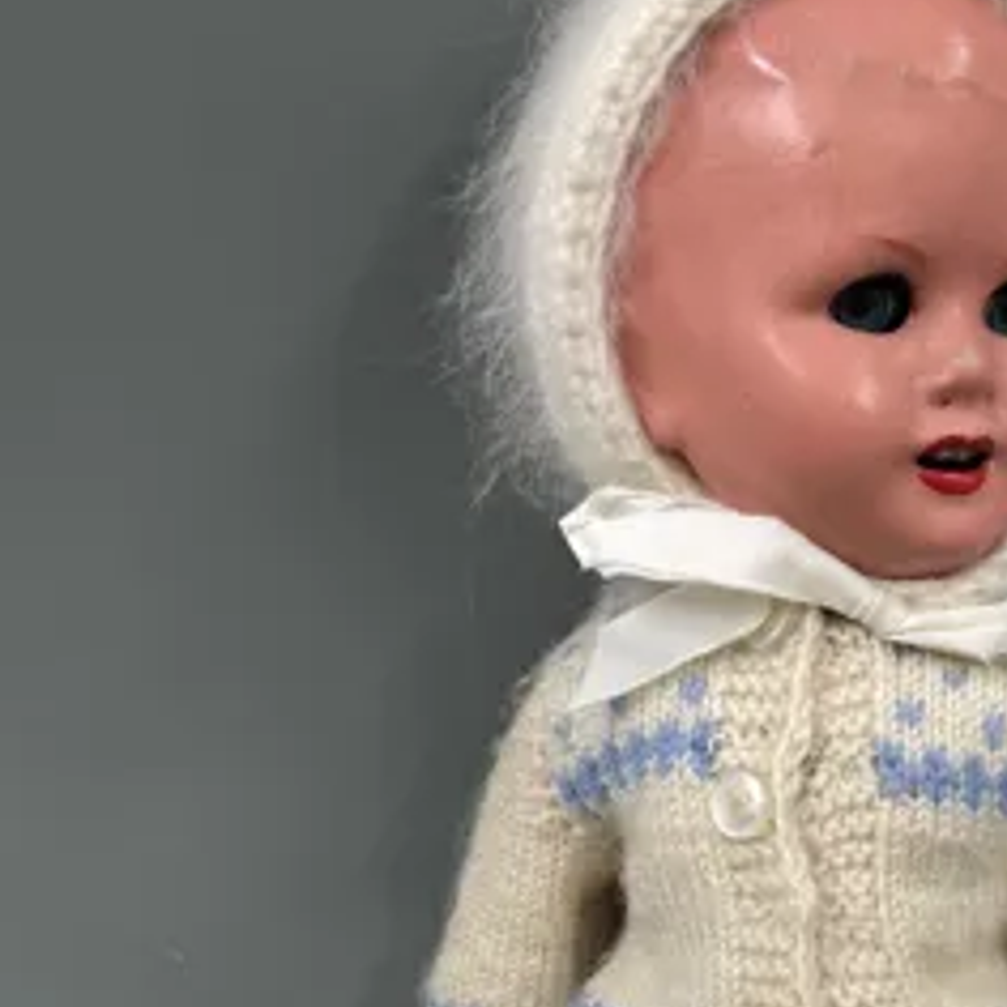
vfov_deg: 30.3
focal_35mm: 54
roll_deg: +1.7
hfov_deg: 30.8
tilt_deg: -34.9
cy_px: 905
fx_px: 1777
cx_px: 811
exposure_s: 1/192
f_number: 1.78
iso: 64
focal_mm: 6.76
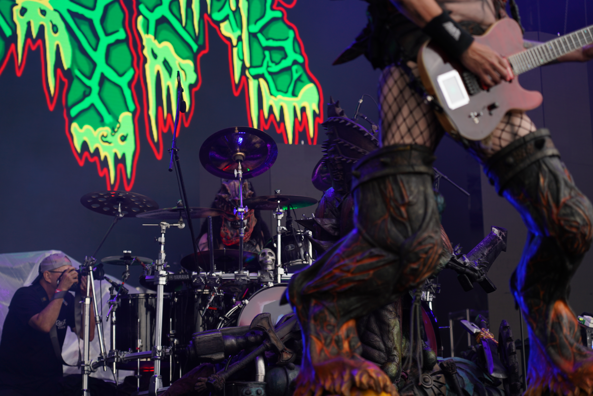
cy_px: 198
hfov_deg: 19.5
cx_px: 296
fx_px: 1729
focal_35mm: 105
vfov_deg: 13.0
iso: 125
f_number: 4
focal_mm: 105
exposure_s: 1/125
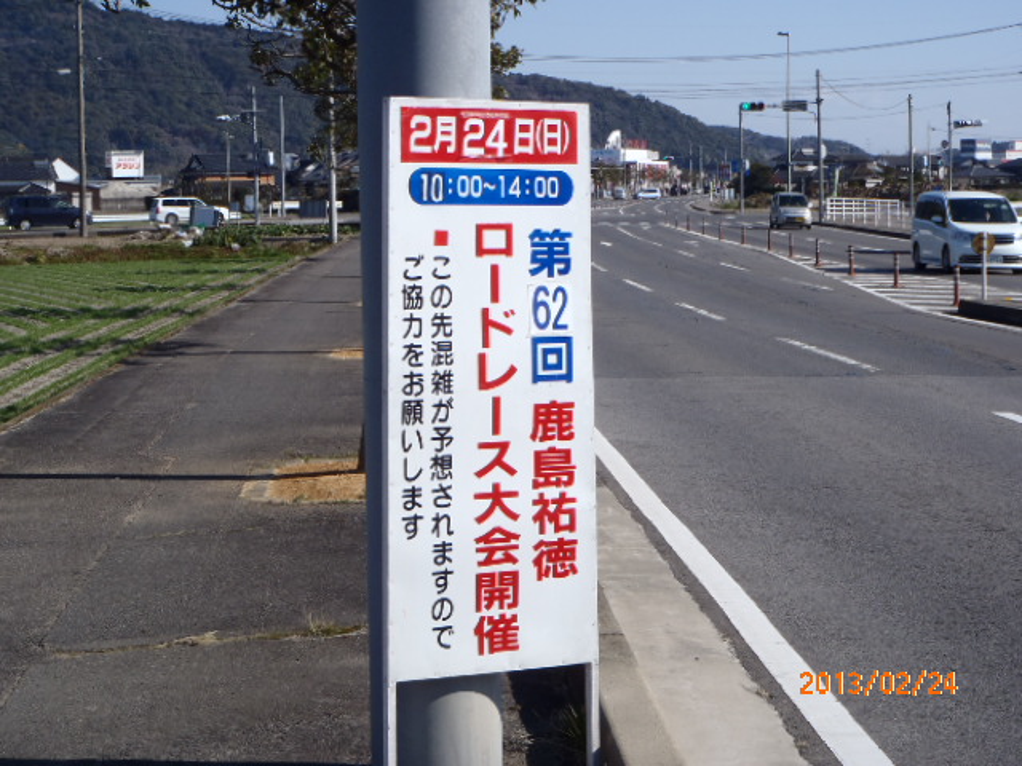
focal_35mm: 65
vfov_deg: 22.6
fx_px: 1919
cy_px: 383
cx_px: 511
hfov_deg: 29.8
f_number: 5.6
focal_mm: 11.76
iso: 80
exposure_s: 1/400
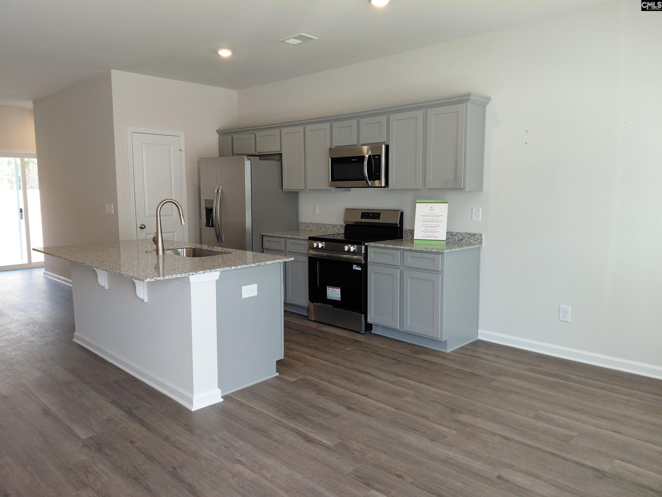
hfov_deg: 69.4
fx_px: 478
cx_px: 331
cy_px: 248
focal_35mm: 25
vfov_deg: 54.9
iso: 100
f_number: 1.8
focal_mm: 4.69
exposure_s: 1/120
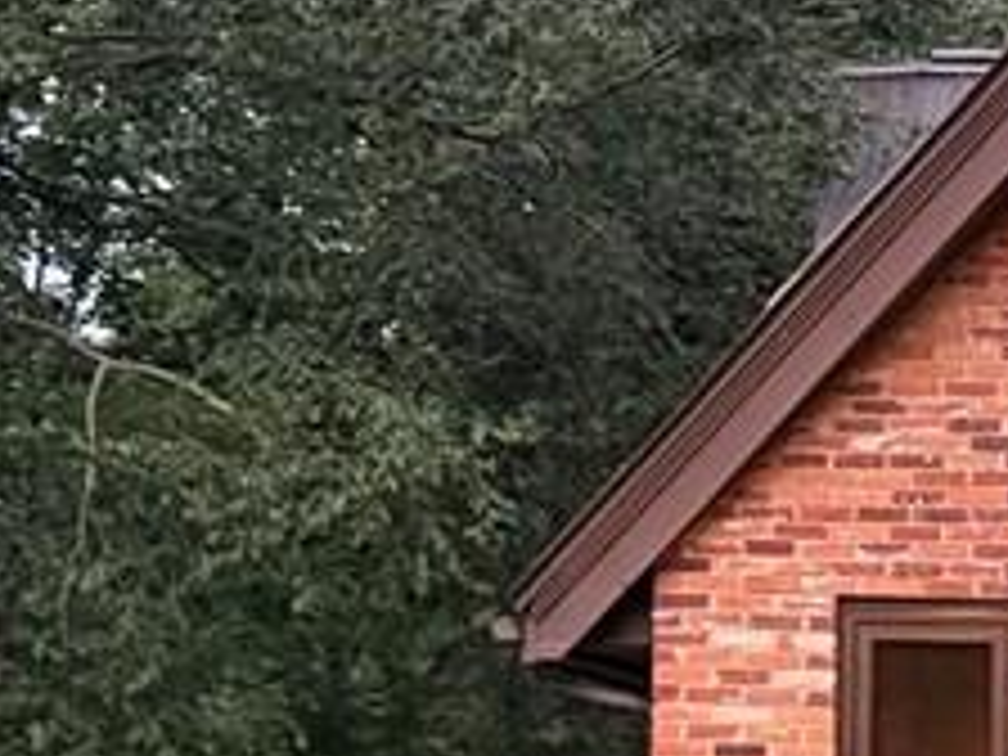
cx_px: 1508
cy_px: 900
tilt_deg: +1.7
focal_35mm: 219
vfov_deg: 6.7
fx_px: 6377
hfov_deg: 8.8
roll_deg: -0.2
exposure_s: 1/30
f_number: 1.78
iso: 500
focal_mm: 6.76
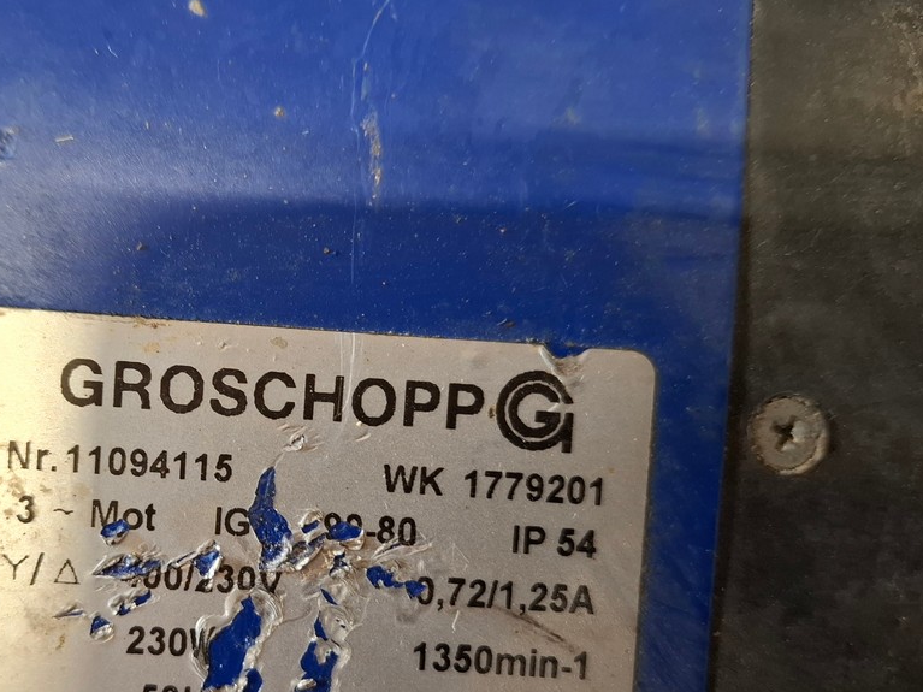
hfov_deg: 50.2
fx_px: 960
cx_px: 285
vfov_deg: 39.2
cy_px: 465
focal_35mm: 36
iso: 320
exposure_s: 1/33
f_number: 1.8
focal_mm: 5.54
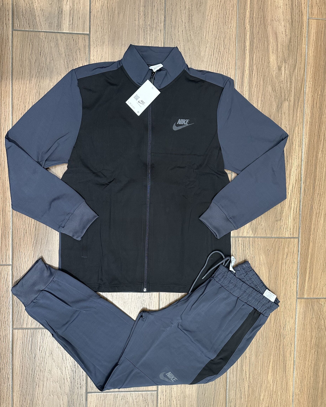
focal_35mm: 26
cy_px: 215
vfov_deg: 66.0
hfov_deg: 54.9
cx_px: 157
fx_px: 314
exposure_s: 1/50
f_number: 1.78
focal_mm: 6.86
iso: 320
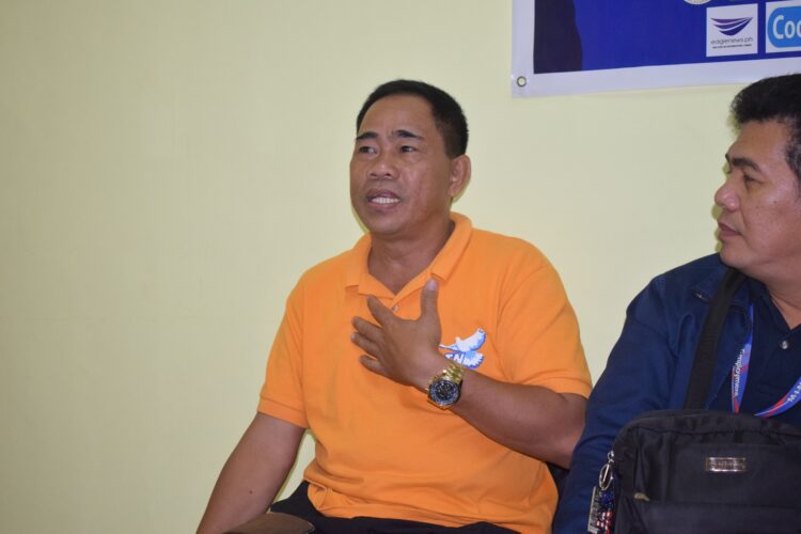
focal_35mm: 57
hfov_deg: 35.1
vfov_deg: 23.8
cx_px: 400
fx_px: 1268
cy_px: 267
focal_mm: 38
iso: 1600
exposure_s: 1/100
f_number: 4.8
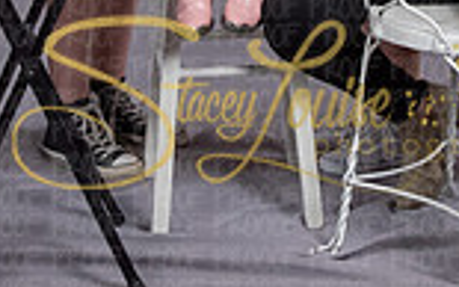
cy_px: -225
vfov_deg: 9.7
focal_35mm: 128
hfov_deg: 16.3
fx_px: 1602
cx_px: 272
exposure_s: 1/125
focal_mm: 24
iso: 2500
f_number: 6.3
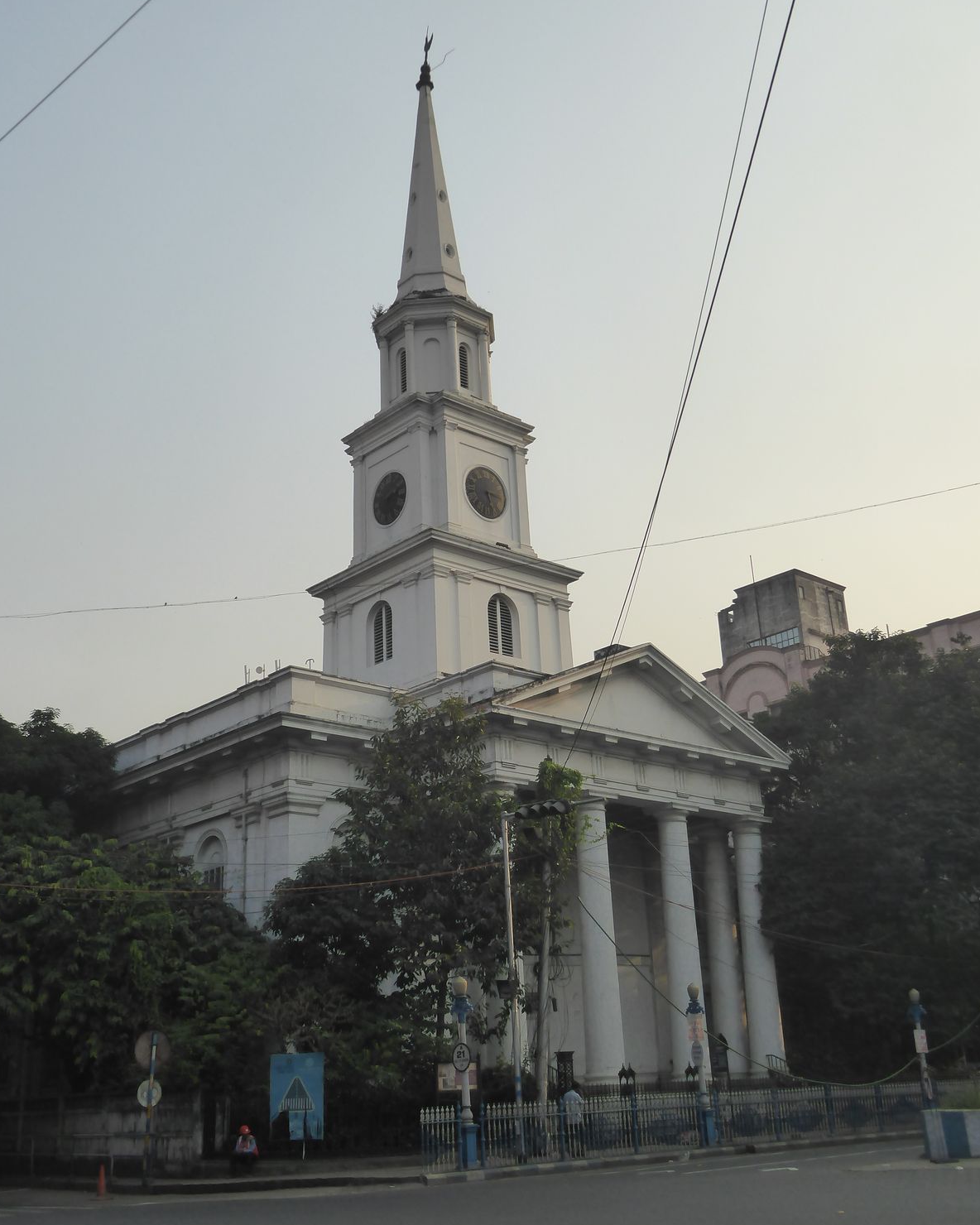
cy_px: 602
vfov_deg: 47.9
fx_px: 1378
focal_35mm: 38
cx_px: 488
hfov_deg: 39.2
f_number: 4
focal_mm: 6.3
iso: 160
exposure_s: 1/640
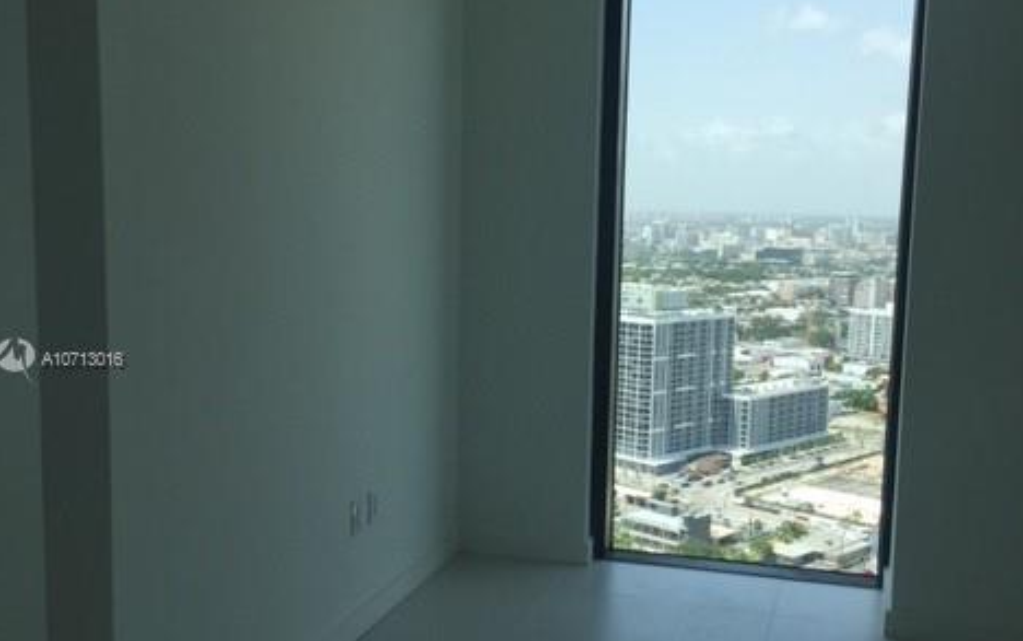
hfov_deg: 47.2
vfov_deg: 30.5
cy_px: 361
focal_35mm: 42
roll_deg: -0.5
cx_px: 514
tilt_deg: -5.5
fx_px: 1172
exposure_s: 1/1199
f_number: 2.2
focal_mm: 4.15
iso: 32
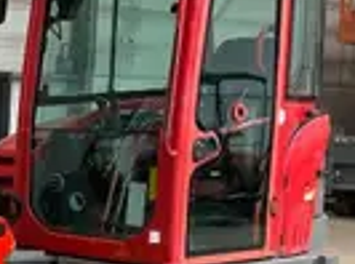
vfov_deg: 13.8
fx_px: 1074
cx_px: -157
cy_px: 267
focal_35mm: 105
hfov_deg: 17.2
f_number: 1.8
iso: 125
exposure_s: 1/60
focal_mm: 3
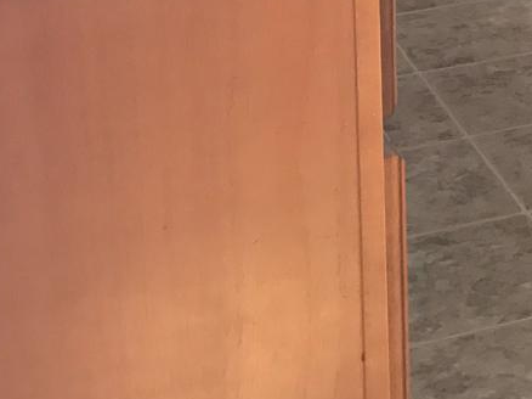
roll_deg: +1.8
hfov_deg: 13.7
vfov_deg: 10.1
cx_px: 904
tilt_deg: -4.2
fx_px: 2012
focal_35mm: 131
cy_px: -517
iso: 32
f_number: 1.8
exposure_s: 1/60
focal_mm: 3.99
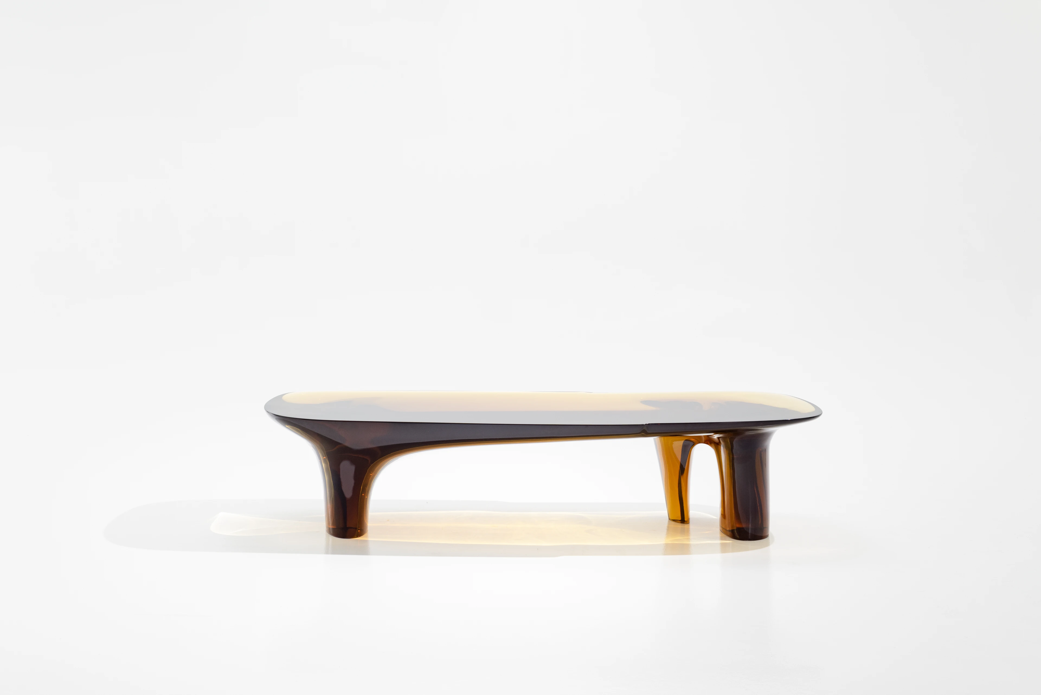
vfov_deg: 27.0
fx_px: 1446
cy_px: 348
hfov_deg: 39.6
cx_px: 520
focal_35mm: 50
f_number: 8
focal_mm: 50
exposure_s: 1/250
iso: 200
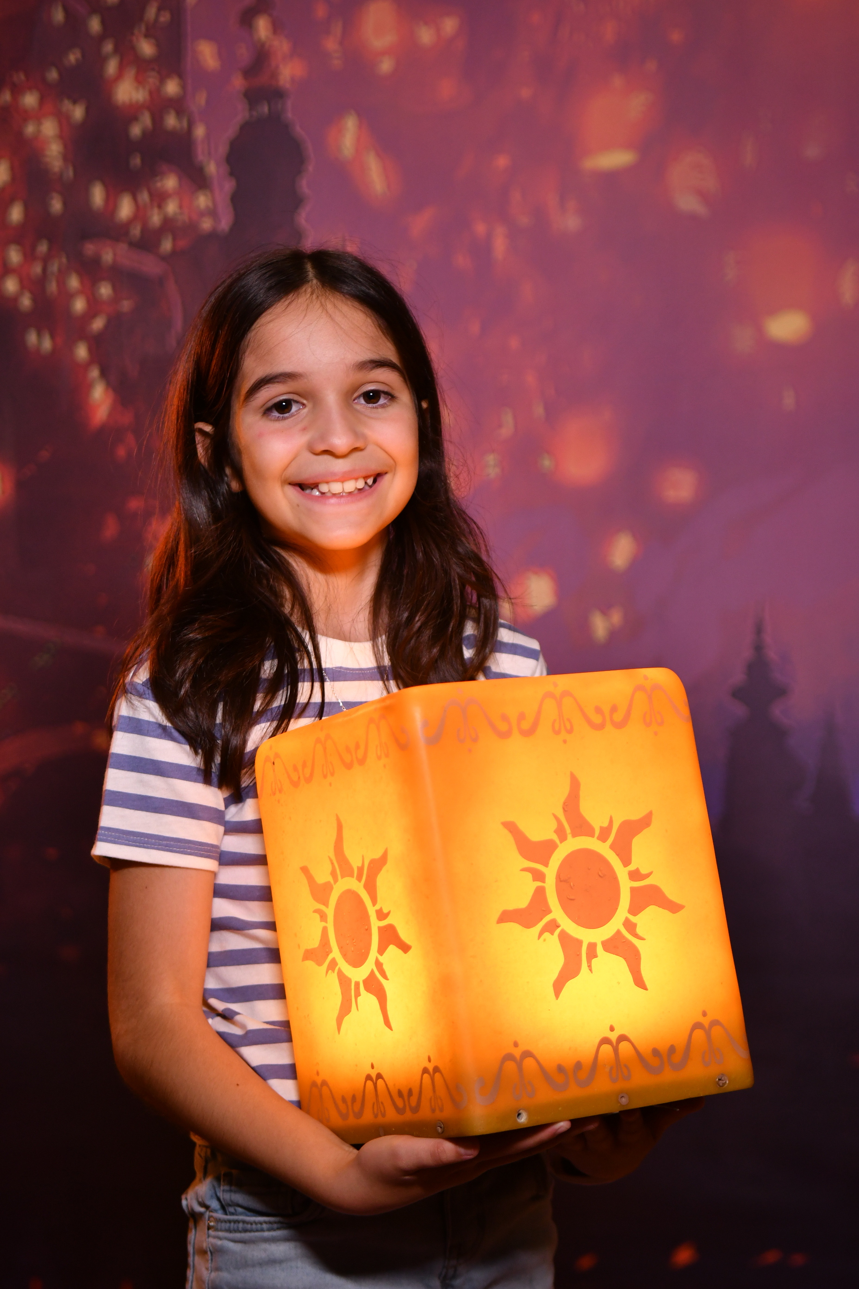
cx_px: 430
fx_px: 2398
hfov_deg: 20.3
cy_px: 644
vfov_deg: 30.1
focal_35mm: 67
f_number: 2.8
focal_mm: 45
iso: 640
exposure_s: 1/125
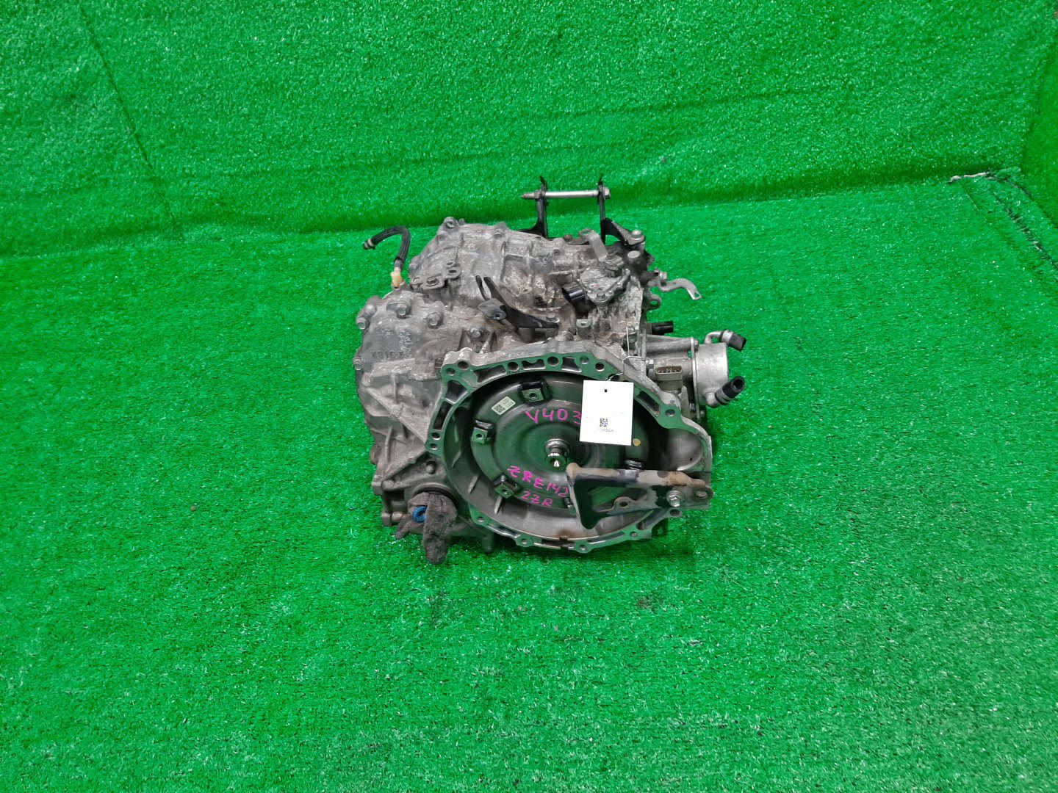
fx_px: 795
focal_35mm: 26
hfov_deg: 67.3
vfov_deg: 53.1
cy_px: 396
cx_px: 529
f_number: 1.7
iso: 111
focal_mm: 3.93
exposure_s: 1/50
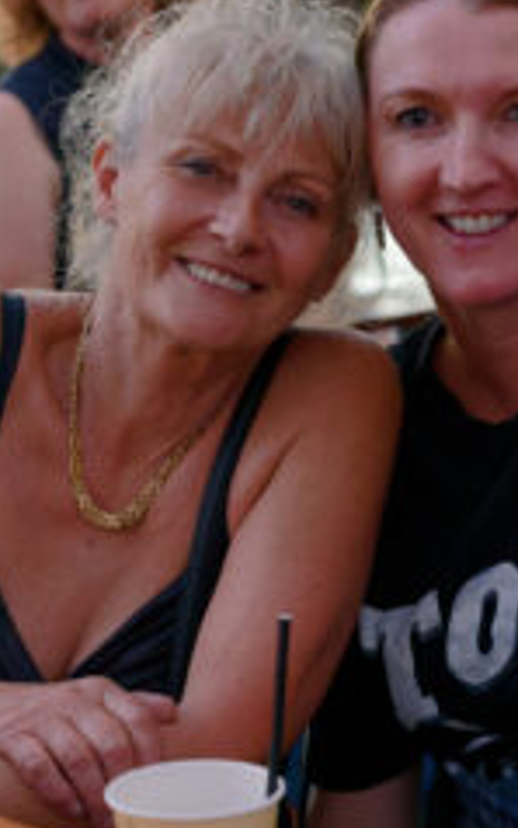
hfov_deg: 10.8
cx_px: 521
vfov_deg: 17.4
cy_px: 411
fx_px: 2707
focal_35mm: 120
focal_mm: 35
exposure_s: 1/200
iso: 4000
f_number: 2.8
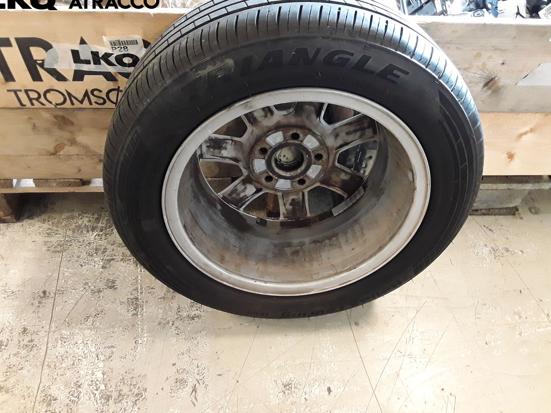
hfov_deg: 61.7
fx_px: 462
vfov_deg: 48.2
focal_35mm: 29
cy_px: 206
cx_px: 273
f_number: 1.9
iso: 200
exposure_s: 1/33
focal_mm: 2.91
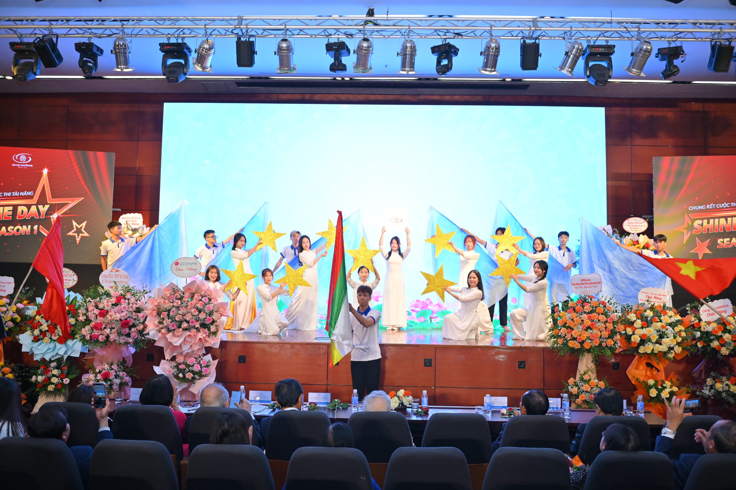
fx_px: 633
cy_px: 245
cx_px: 368
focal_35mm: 31
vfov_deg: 42.3
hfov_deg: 60.3
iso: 400
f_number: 4
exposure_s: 1/160
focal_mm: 31
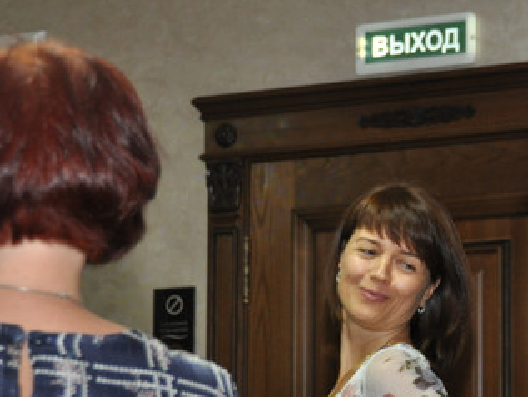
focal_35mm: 128
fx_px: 1953
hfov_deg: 15.2
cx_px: 468
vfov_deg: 11.5
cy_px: 348
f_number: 4.5
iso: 800
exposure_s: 1/60
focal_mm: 44
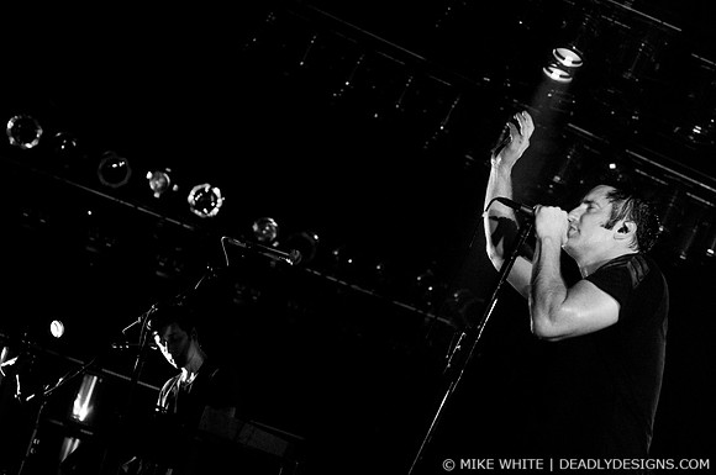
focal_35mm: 78
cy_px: 238
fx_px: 1549
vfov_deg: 17.4
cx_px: 358
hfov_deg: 26.0
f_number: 3.2
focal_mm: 52
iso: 800
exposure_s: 1/125
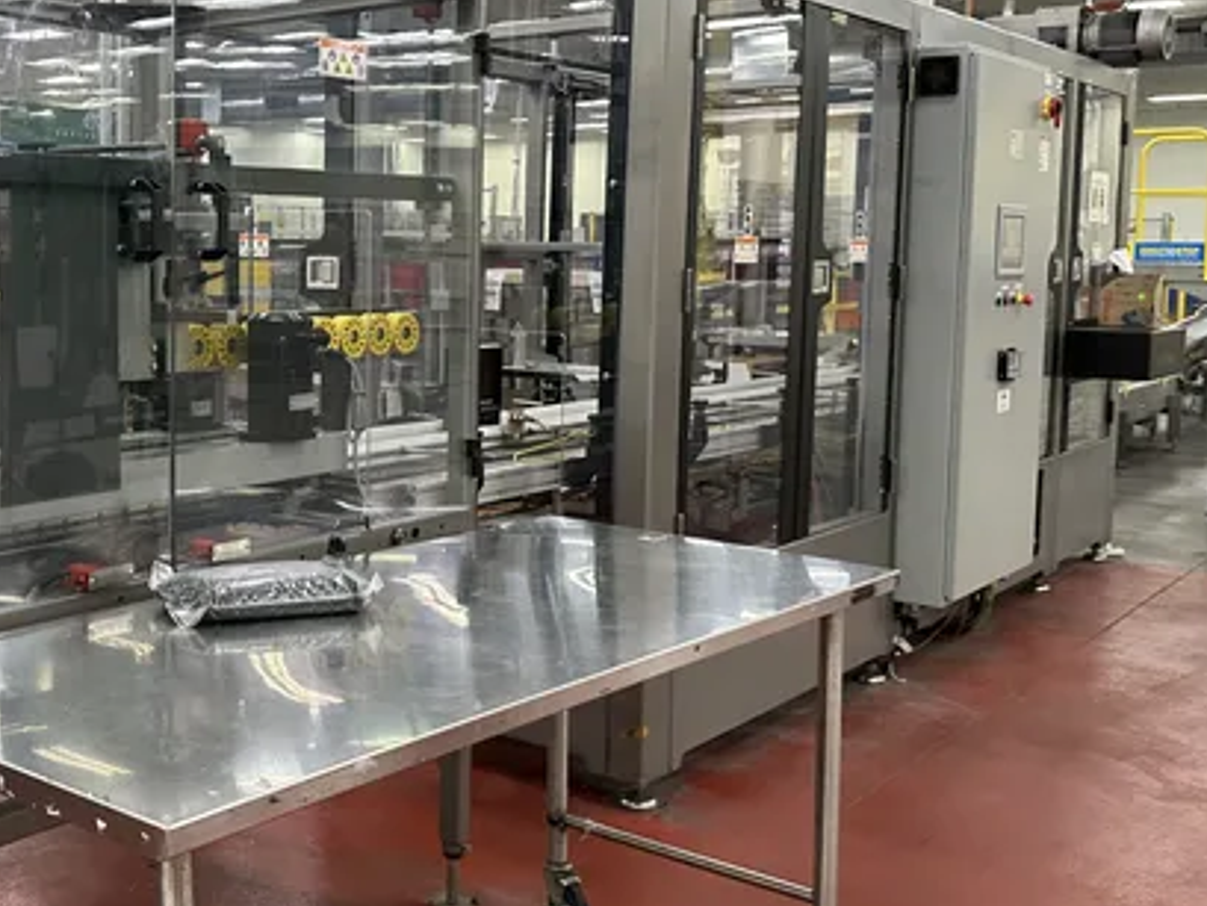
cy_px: 388
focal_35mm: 44
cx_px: 257
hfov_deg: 41.3
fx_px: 1535
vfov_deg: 32.8
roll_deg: +0.1
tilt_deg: -3.0
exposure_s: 1/60
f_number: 1.78
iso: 125
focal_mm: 6.86
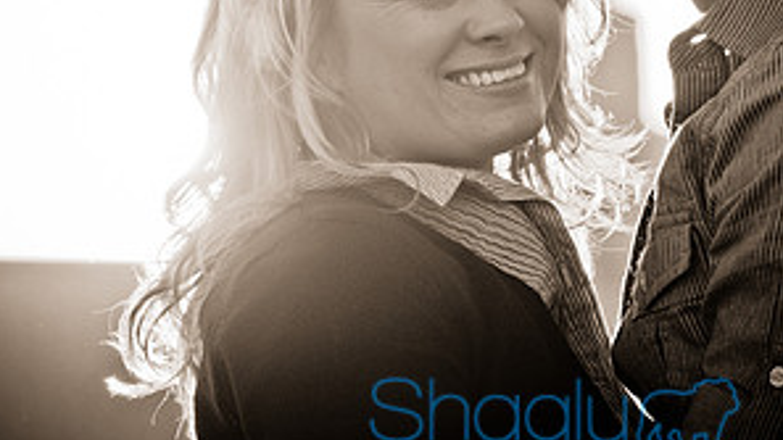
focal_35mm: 369
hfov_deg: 5.9
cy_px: -50
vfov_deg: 3.3
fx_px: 7656
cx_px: 392
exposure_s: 1/640
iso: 400
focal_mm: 155
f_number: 7.1
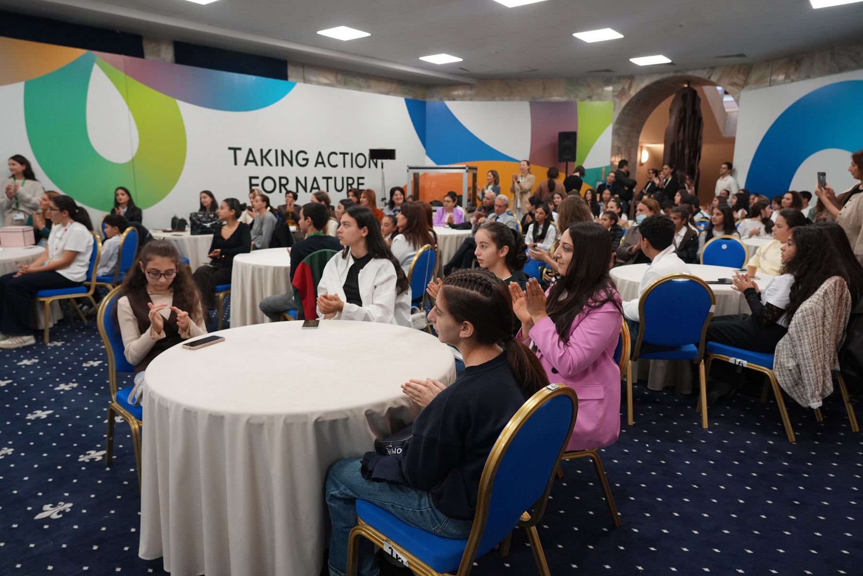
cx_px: 432
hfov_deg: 73.7
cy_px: 288
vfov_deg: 53.1
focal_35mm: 24
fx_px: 575
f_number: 4.5
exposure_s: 1/200
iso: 2500
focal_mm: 24
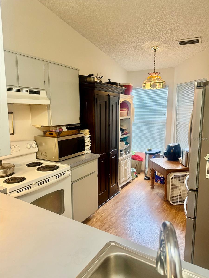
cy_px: 139
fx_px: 193
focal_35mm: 24
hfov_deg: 56.8
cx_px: 104
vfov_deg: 71.6
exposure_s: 1/60
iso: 125
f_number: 1.78
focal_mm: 6.76
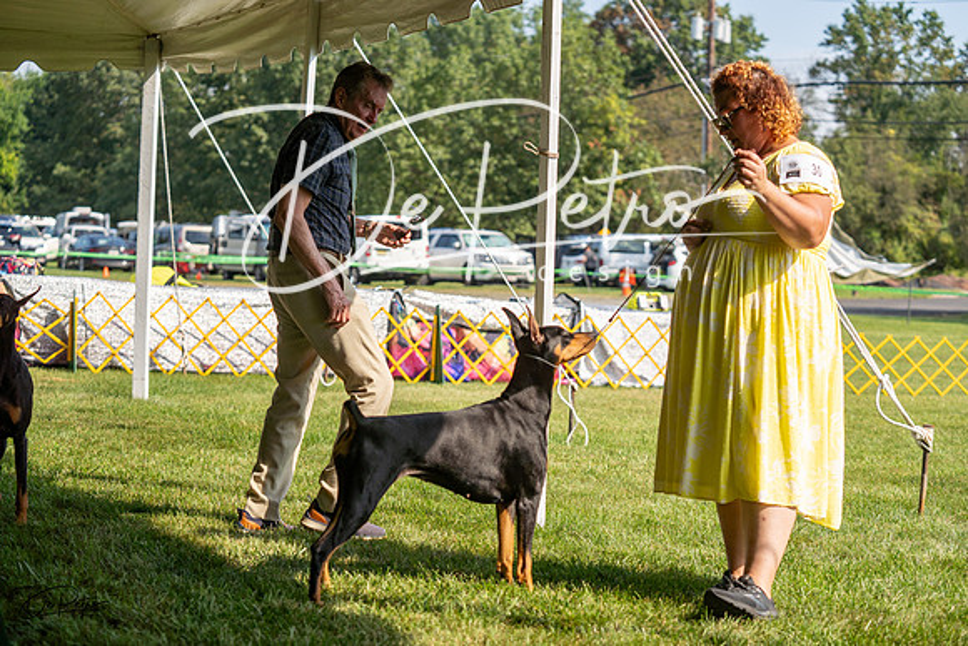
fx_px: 1883
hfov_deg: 28.8
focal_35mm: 70
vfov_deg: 19.5
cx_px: 484
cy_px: 323
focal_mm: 70
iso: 200
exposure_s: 1/1600
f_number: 3.5
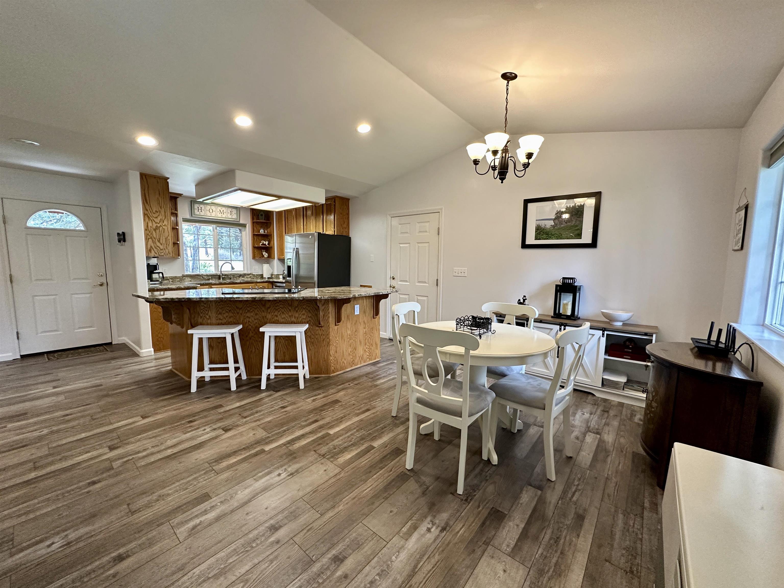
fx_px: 317
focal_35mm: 14
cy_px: 294
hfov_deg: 102.1
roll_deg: -0.9
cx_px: 392
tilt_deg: -5.2
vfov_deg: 85.7
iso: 250
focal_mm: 2.22
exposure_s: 1/120
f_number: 2.2
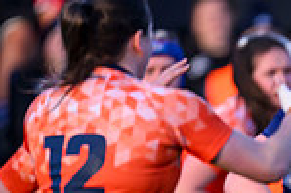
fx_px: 17626
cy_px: 299
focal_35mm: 2183
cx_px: 480
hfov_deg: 0.9
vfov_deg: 0.6
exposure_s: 1/1600
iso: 1250
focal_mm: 560
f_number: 4
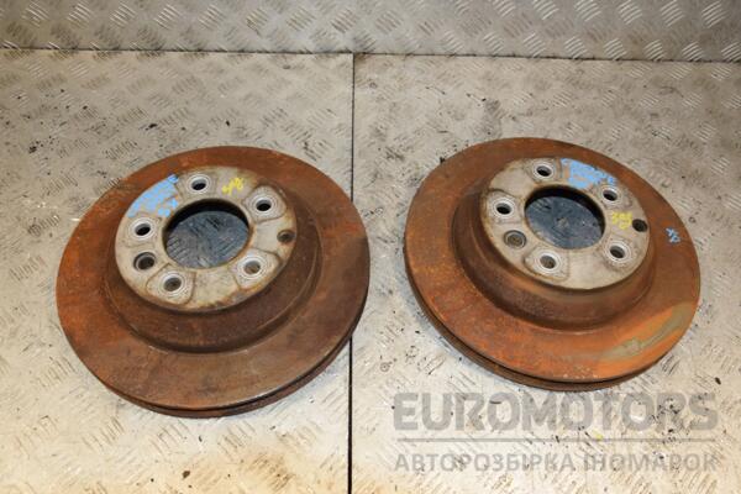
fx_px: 648
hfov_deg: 59.5
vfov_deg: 41.7
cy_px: 247
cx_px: 370
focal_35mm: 32
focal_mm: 21
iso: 800
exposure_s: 1/200
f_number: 5.6
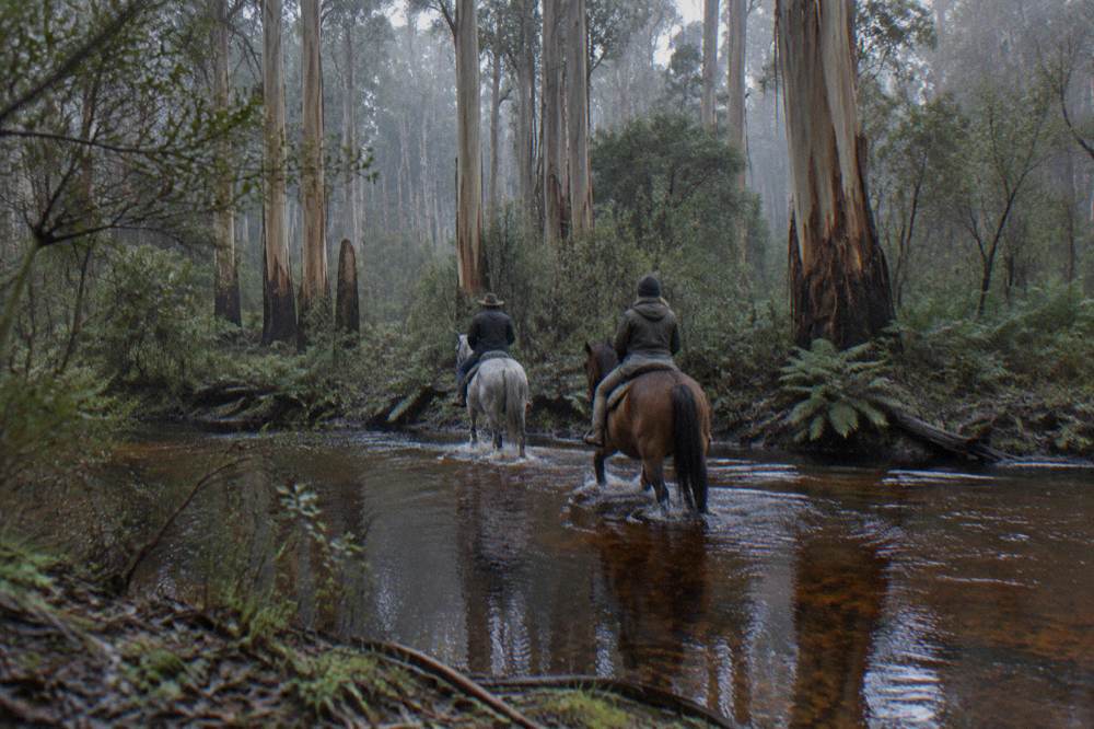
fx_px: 1215
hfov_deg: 48.5
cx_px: 547
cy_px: 364
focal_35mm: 40
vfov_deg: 33.4
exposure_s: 1/160
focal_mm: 40
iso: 400
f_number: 11
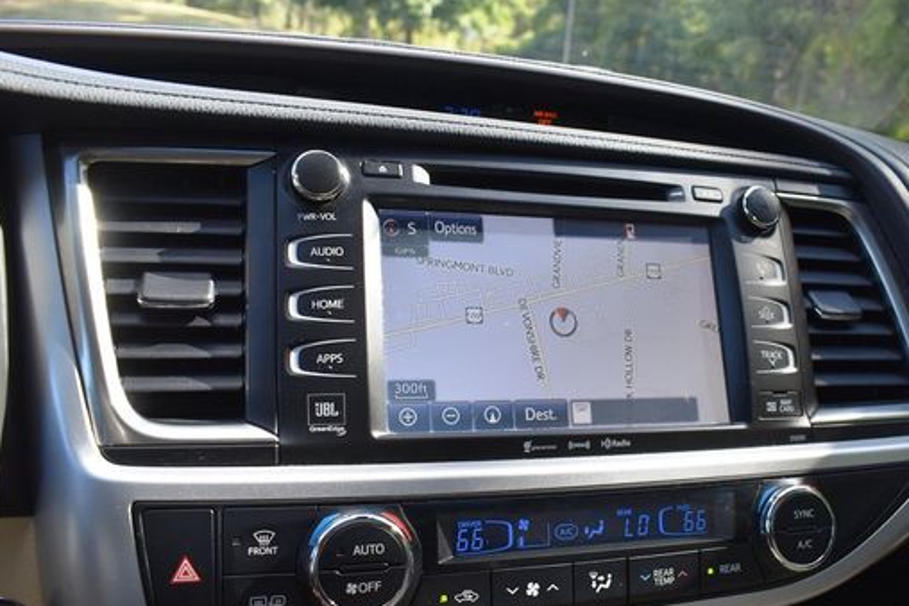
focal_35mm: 34
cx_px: 537
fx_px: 859
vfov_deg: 38.8
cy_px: 342
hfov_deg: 55.4
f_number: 5.6
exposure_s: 1/250
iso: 400
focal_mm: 18
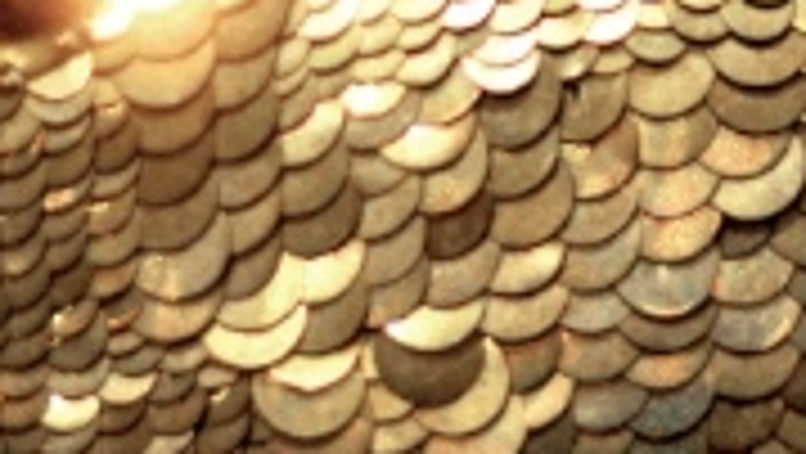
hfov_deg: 8.2
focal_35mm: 263
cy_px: 11
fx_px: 5625
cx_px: 792
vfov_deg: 4.6
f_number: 1.4
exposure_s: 1/800
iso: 640
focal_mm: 50
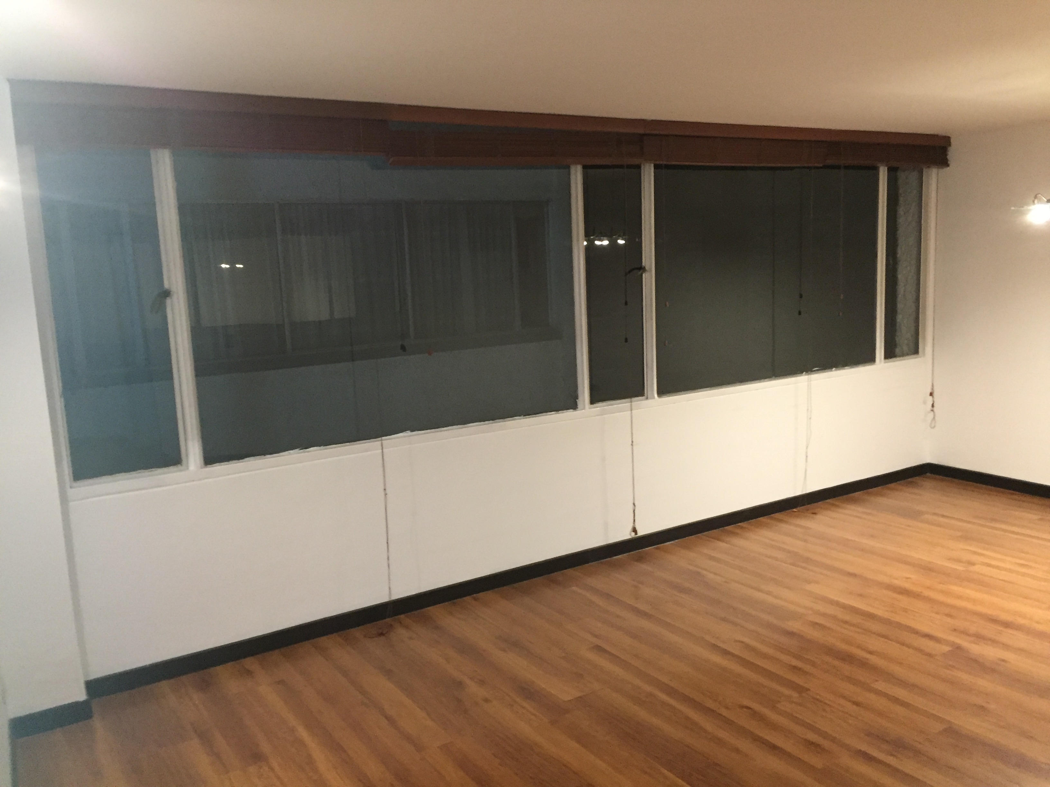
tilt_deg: -8.7
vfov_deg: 48.2
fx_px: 880
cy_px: 394
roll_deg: +2.6
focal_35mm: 29
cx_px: 525
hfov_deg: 61.7
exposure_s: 1/15
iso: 250
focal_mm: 4.15
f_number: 2.2
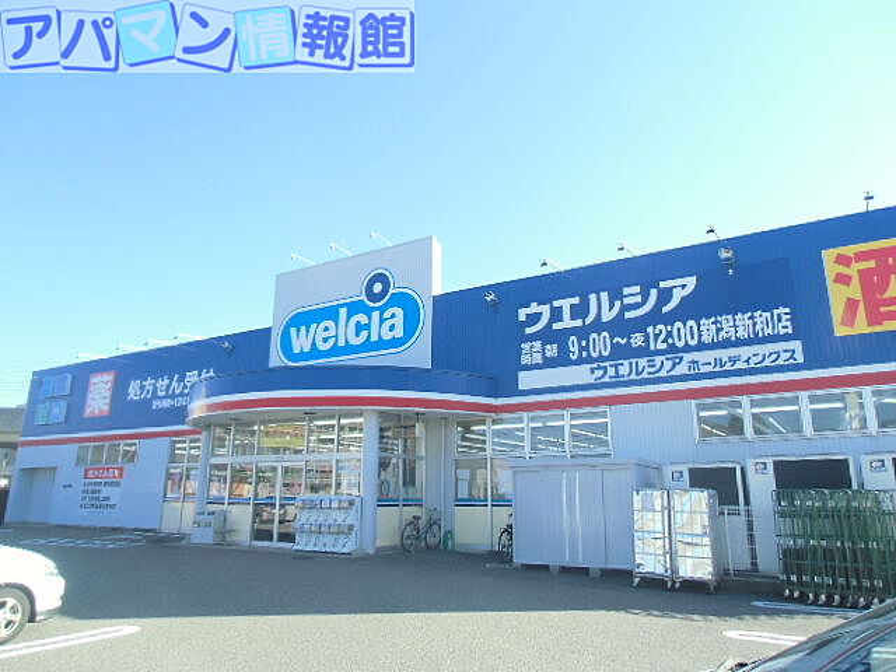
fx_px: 621
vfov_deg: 56.8
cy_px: 336
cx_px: 448
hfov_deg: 71.6
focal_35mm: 24
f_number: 3
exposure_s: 1/200
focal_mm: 4.24
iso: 64
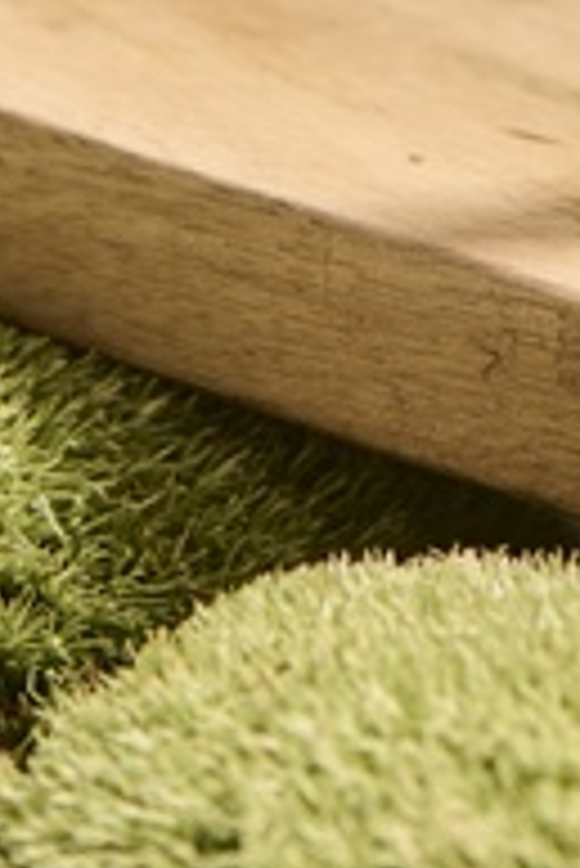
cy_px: -787
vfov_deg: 4.4
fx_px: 11144
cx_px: 1250
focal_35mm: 462
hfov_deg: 3.0
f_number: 8
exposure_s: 1/60
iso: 100
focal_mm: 105
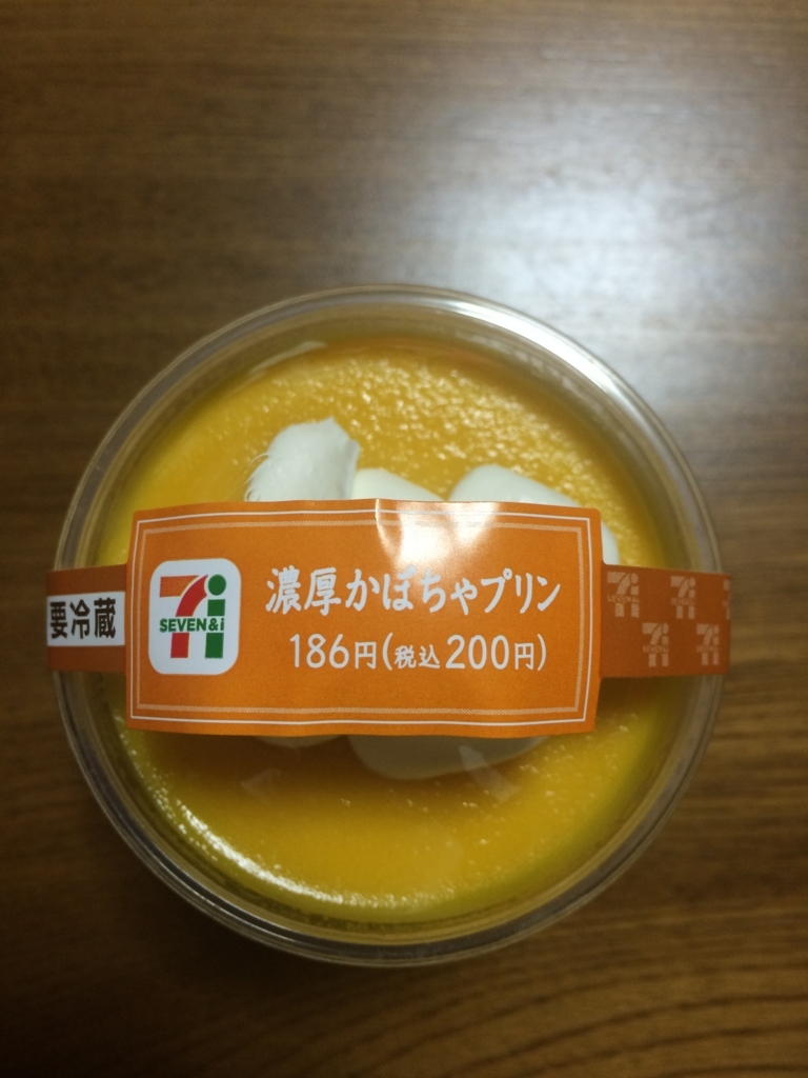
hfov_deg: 48.2
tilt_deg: -87.0
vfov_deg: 61.7
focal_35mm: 29
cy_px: 539
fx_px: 903
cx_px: 404
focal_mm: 4.15
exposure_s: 1/33
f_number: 2.2
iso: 50
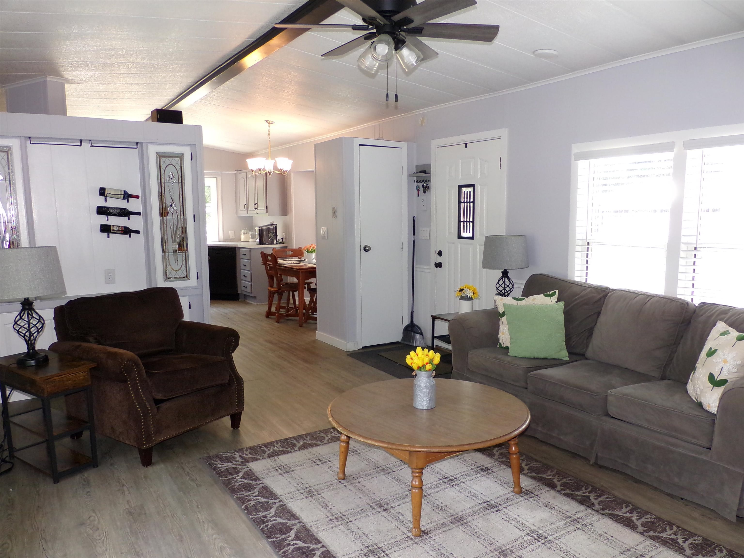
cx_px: 372
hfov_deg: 67.3
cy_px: 279
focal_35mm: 26
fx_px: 559
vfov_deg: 53.1
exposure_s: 1/56
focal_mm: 4.7
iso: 200
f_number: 3.2
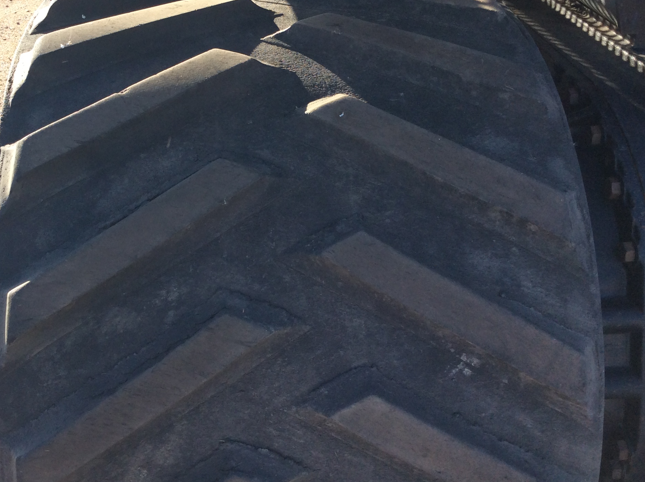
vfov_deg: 32.6
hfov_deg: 42.8
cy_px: 180
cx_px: 259
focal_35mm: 44
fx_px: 819
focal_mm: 3.3
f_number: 2.4
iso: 32
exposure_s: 1/347
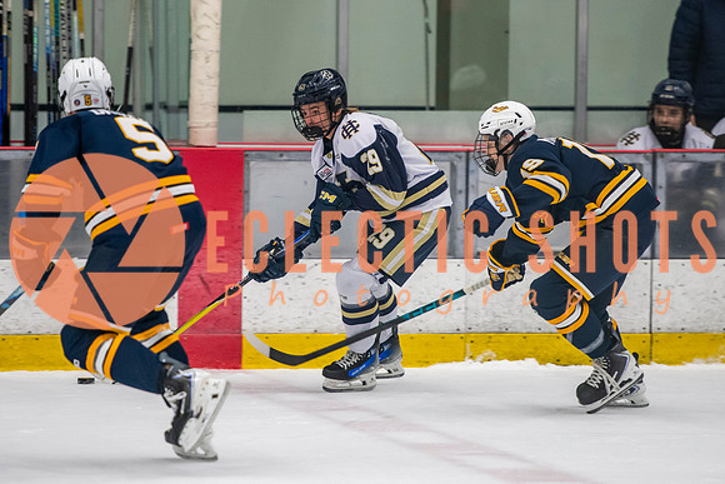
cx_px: 334
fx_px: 5902
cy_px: 206
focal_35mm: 293
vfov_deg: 4.7
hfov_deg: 7.0
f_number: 3.2
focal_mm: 185
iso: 2000
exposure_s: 1/640
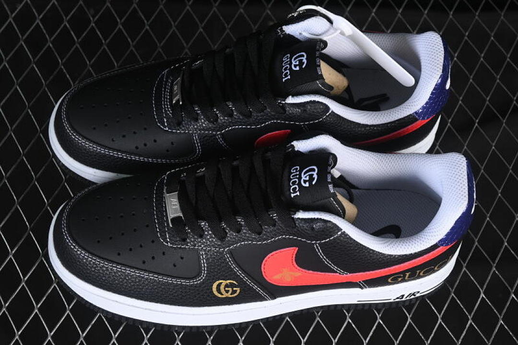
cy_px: 172
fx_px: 1079
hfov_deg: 27.0
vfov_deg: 18.2
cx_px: 259
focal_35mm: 75
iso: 160
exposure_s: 1/50
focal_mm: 50
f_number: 6.3
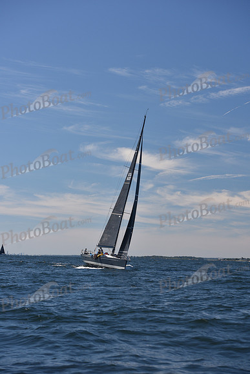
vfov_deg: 23.6
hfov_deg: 15.9
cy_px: 187
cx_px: 125
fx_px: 895
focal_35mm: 86
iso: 200
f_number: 5
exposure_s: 1/800
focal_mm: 86
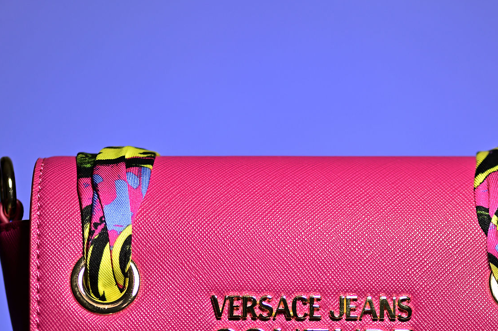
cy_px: 309
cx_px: 309
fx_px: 3124
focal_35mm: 226
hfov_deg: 9.1
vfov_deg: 6.1
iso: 100
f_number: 3
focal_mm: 105
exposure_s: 1/60
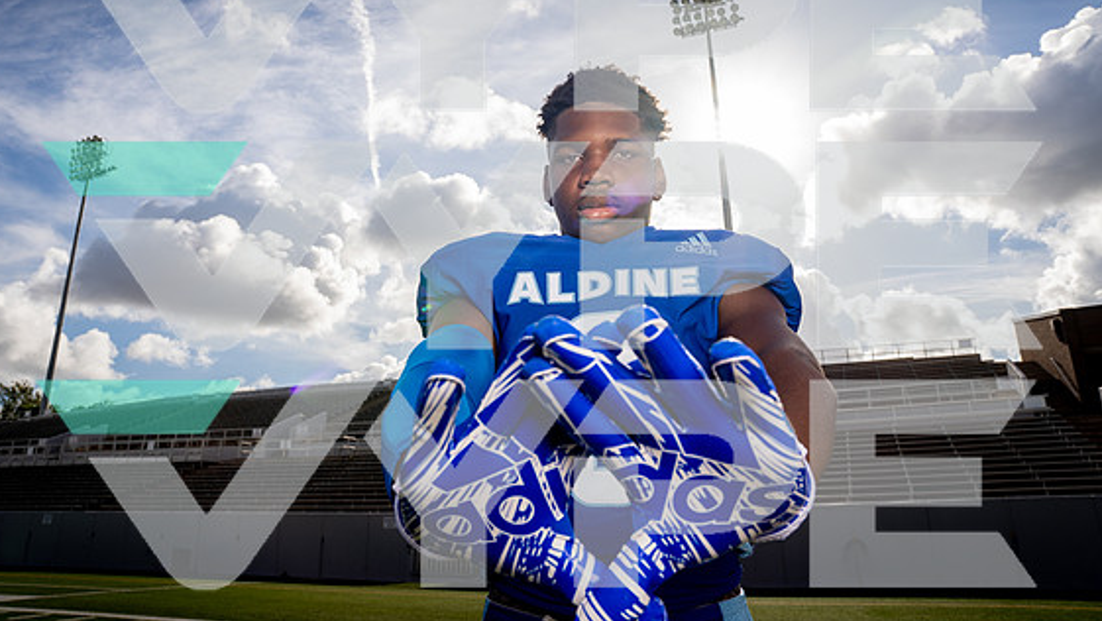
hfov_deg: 71.9
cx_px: 542
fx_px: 760
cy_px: 247
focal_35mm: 26
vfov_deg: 44.2
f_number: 8
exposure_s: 1/250
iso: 100
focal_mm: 24
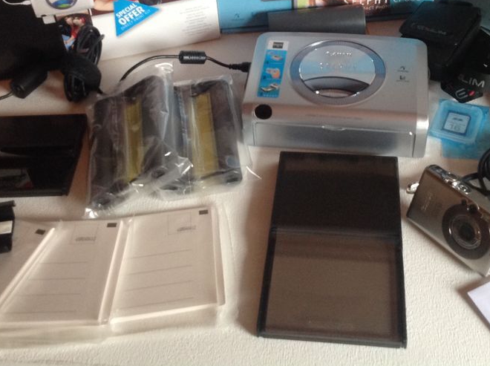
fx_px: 749
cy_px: 89
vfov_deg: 27.1
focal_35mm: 53
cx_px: 278
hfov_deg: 36.2
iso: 160
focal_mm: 4.28
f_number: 2.4
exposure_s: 1/15
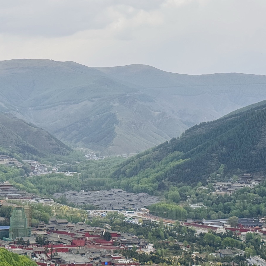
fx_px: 826
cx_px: 55
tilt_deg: +1.3
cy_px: 137
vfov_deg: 18.3
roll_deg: -0.8
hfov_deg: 18.1
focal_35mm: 95
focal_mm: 6.76
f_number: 1.78
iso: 64
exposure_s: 1/2611
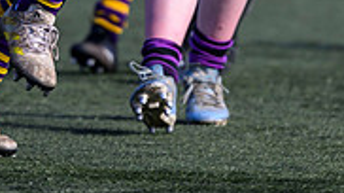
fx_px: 15046
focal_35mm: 1651
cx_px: 91
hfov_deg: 1.3
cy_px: -151
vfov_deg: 0.7
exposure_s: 1/1250
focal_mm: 400
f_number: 3.2
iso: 200
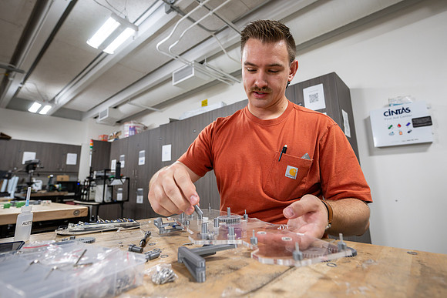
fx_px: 233
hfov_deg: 87.7
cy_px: 138
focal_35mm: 19
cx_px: 223
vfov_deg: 65.2
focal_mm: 17.5
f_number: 4
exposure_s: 1/250
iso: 2500
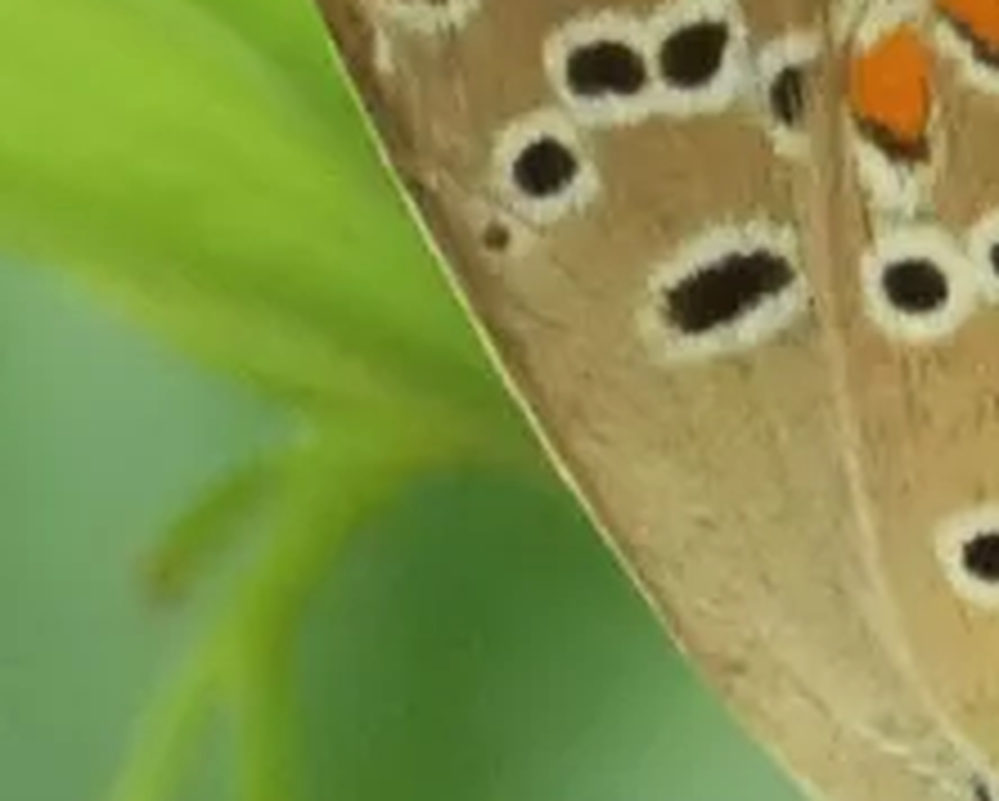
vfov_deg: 4.0
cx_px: 1008
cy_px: 454
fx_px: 11482
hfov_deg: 5.0
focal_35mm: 388
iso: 640
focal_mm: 24.7
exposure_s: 1/80
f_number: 5.3
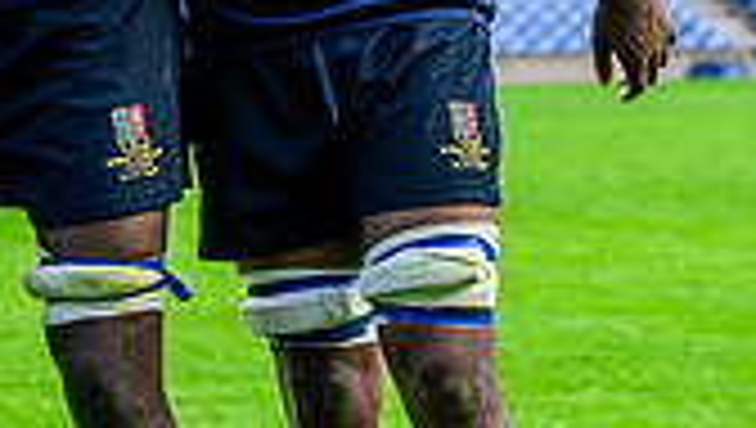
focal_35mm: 253
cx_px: -531
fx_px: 5078
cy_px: 74
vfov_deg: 4.8
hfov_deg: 8.3
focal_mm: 70
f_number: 4
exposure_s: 1/640
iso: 1250
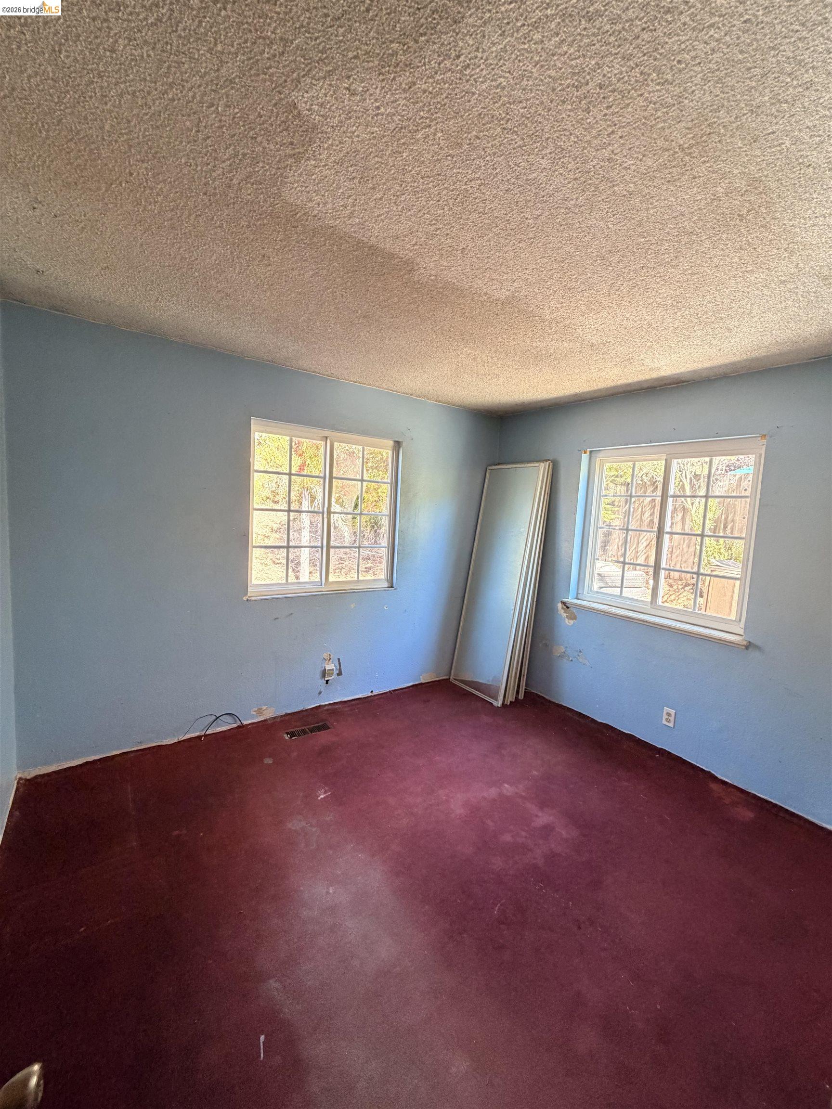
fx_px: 449
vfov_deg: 102.1
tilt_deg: -6.5
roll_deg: -3.9
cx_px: 416
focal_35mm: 14
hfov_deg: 85.7
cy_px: 554
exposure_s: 1/74
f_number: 2.2
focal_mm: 2.22
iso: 320
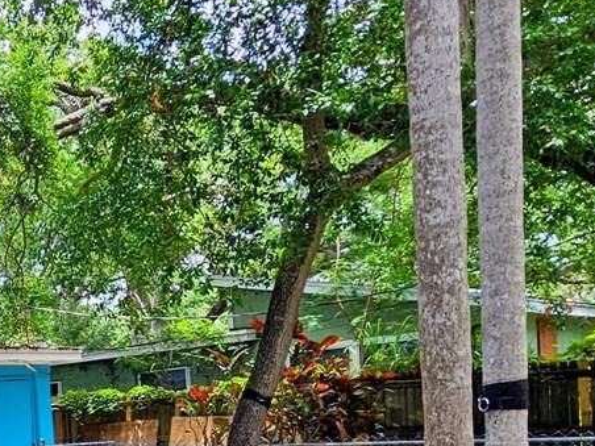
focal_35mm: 46
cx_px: -165
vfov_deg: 29.3
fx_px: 791
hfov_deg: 32.1
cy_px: 457
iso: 50
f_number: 2.2
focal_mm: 2.2
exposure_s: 1/369
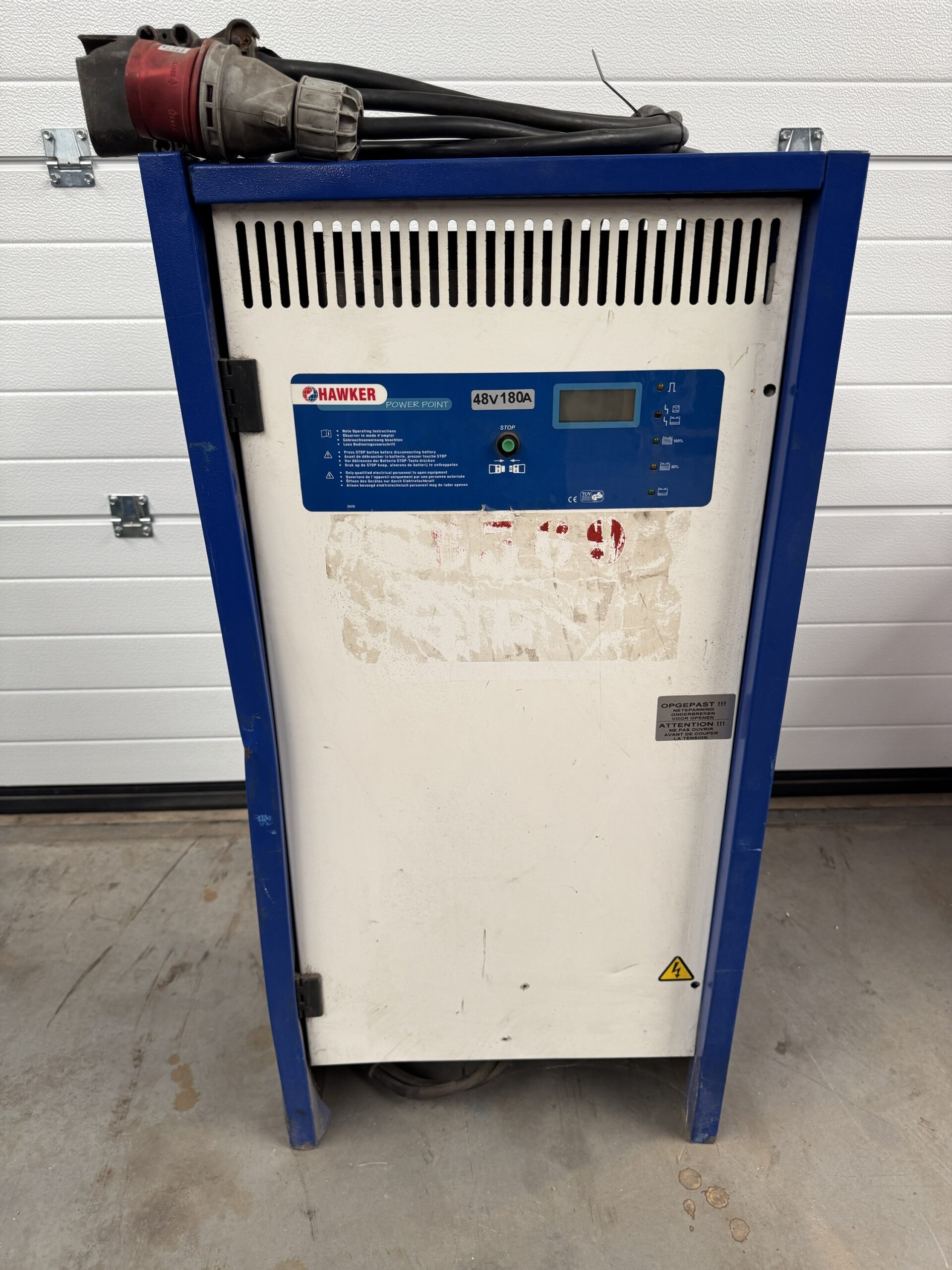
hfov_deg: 56.8
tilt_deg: -25.0
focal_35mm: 24
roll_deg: -0.4
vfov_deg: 71.6
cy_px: 635
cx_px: 476
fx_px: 880
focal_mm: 6.76
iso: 125
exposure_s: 1/121
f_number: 1.78
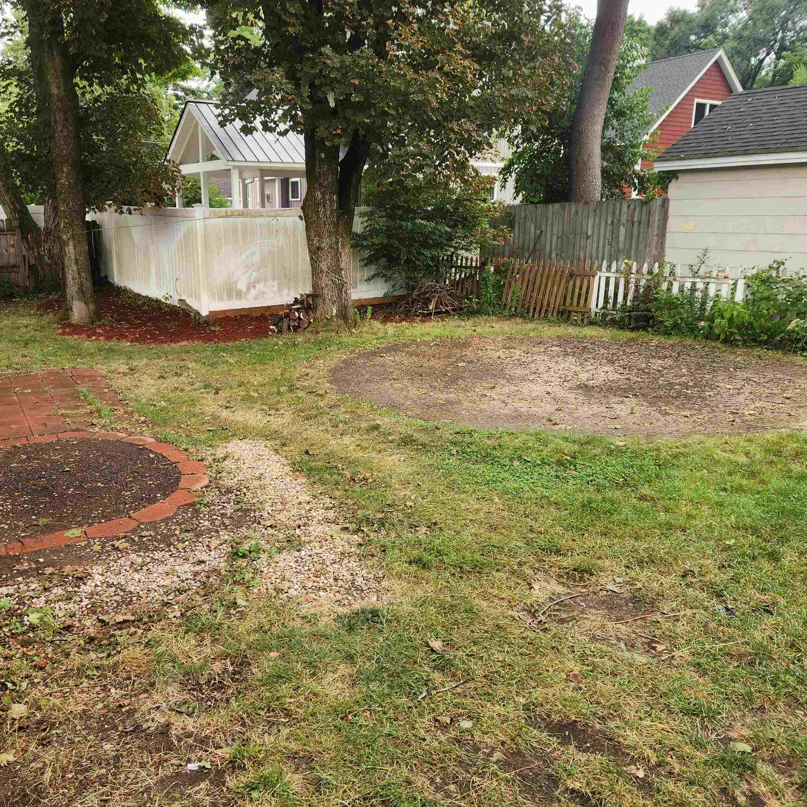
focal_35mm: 28
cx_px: 321
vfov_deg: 57.3
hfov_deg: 56.8
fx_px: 739
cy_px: 393
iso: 20
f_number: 1.8
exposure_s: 1/180
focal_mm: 5.4
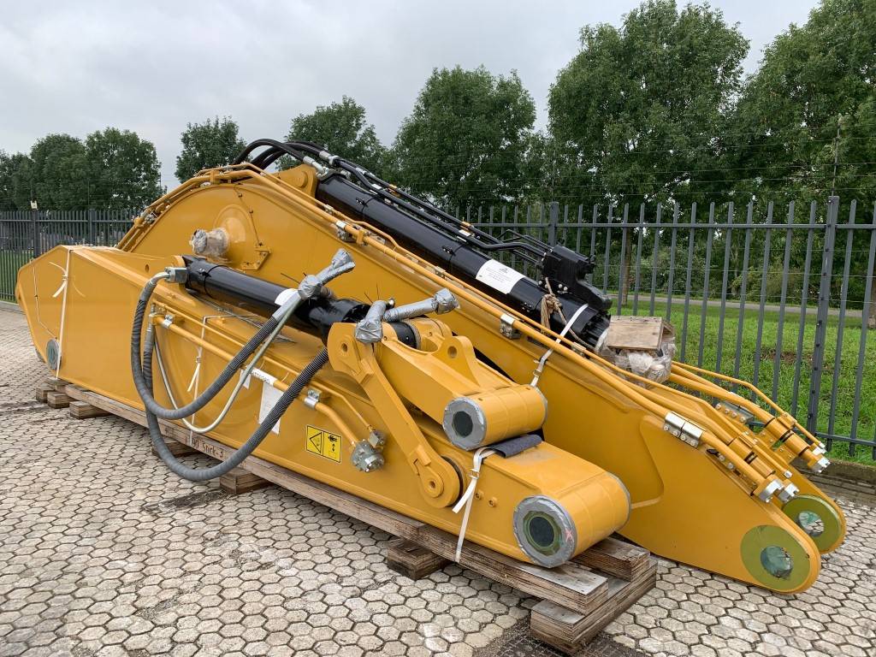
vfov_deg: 53.1
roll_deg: -1.5
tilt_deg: -6.9
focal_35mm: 26
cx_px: 438
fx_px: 658
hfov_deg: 67.3
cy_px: 328
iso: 25
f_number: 1.8
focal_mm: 4.25
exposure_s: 1/518
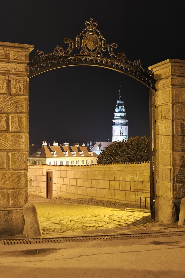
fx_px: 386
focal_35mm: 50
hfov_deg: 27.0
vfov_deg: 39.6
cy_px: 139
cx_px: 92
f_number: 8
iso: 200
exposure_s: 6
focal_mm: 50
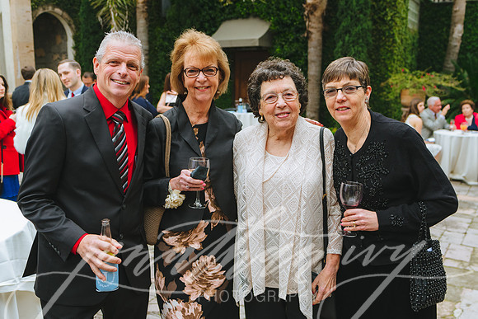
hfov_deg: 54.4
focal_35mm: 35
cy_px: 160
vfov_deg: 37.9
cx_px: 239
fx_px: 465
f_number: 3.5
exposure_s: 1/250
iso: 1600
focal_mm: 35
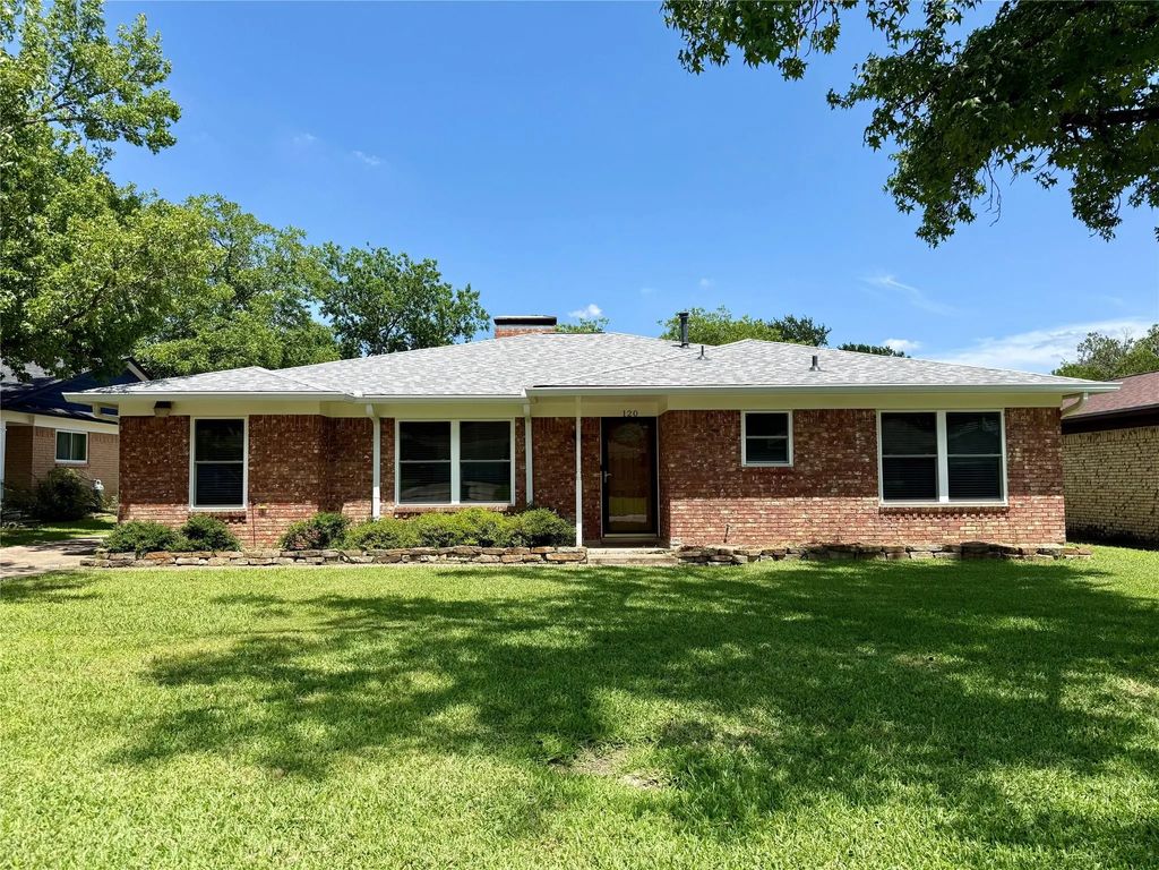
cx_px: 580
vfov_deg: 56.8
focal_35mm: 24
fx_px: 804
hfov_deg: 71.6
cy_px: 435
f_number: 1.78
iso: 80
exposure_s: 1/3584
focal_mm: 6.76
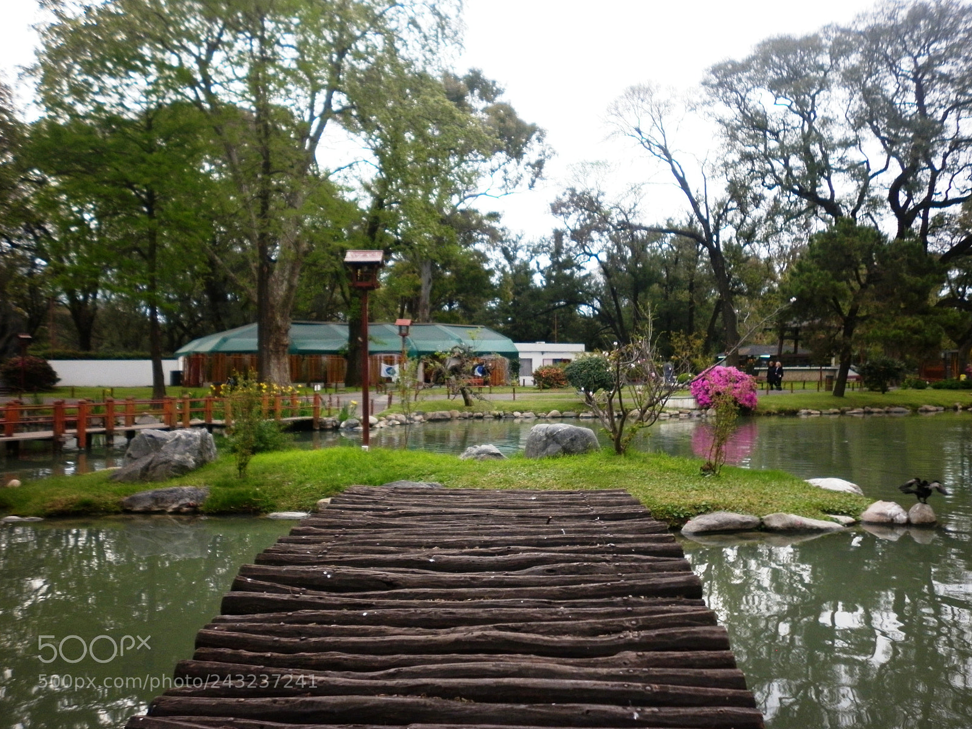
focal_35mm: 31
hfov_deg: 58.4
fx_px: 870
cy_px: 364
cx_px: 486
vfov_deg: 45.4
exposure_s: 1/60
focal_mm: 5.6
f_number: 2.9
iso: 80
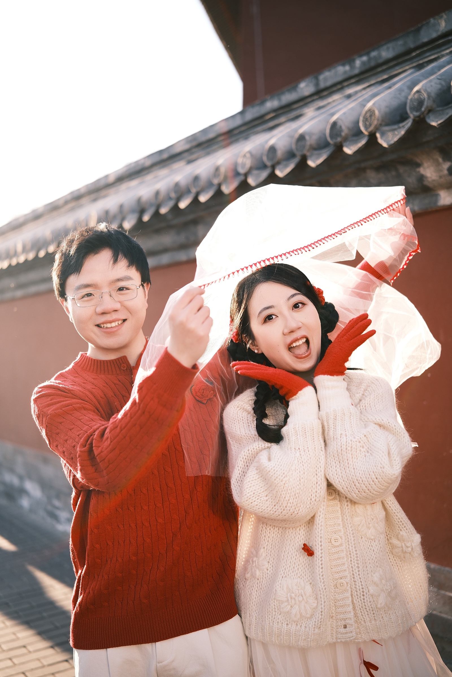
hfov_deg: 32.6
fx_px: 772
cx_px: 226
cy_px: 338
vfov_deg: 47.4
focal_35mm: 41
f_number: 1.2
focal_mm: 27
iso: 160
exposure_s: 1/1600
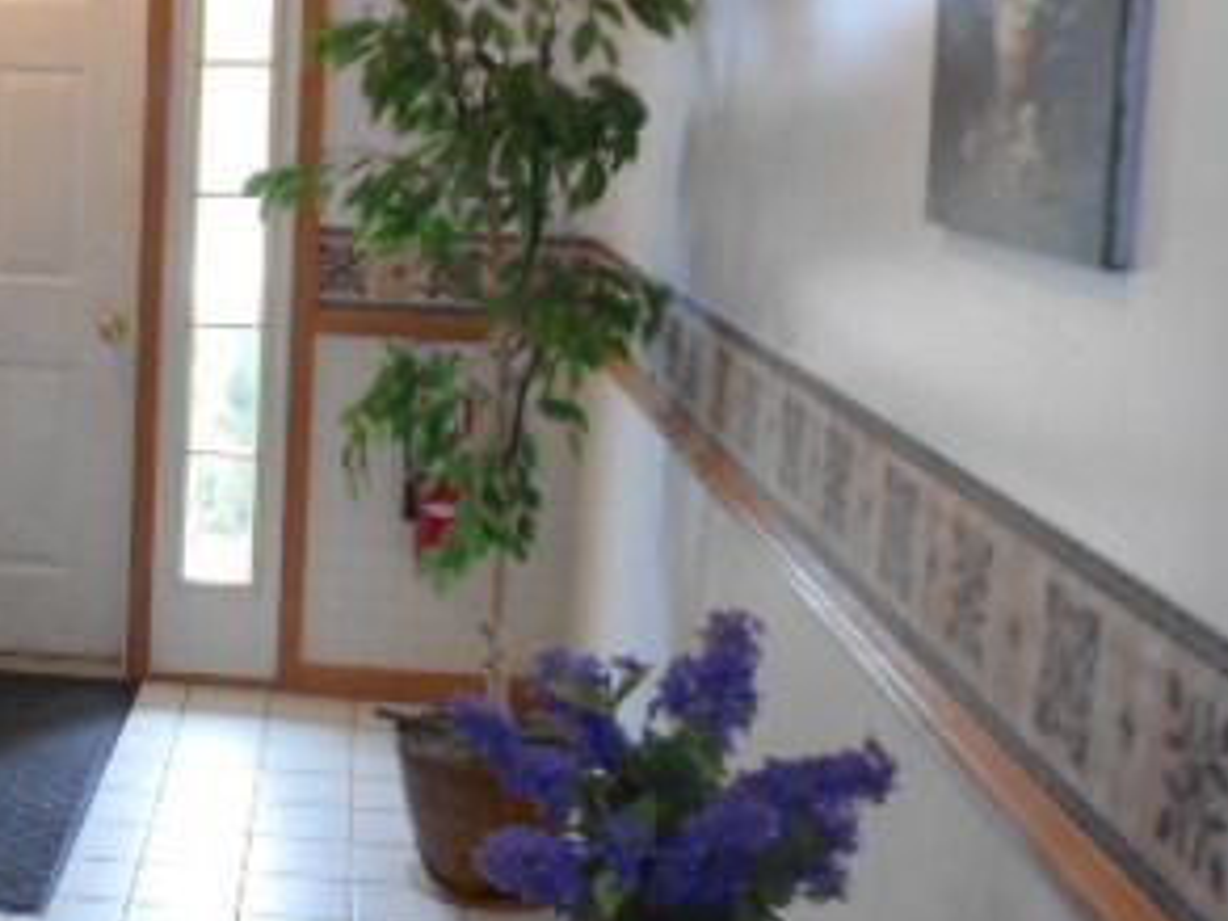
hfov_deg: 31.4
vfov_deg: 25.5
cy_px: 299
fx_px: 2022
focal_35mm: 57
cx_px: 17
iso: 200
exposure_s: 1/30
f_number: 3.4
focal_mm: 4.7
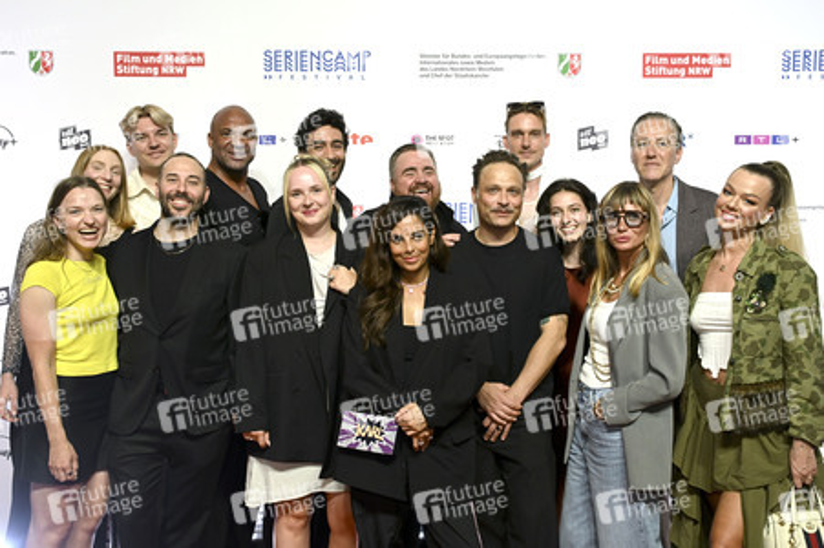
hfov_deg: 49.6
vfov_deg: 34.2
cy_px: 274
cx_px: 412
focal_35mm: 39
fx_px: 892
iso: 1600
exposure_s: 1/250
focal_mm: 39
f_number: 5
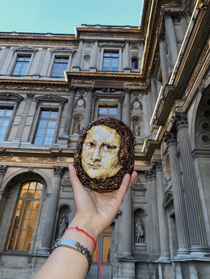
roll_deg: -3.2
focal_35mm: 26
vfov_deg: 67.3
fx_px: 210
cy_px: 140
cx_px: 105
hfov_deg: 53.1
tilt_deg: +30.4
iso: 100
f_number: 1.8
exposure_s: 1/13
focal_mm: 4.25
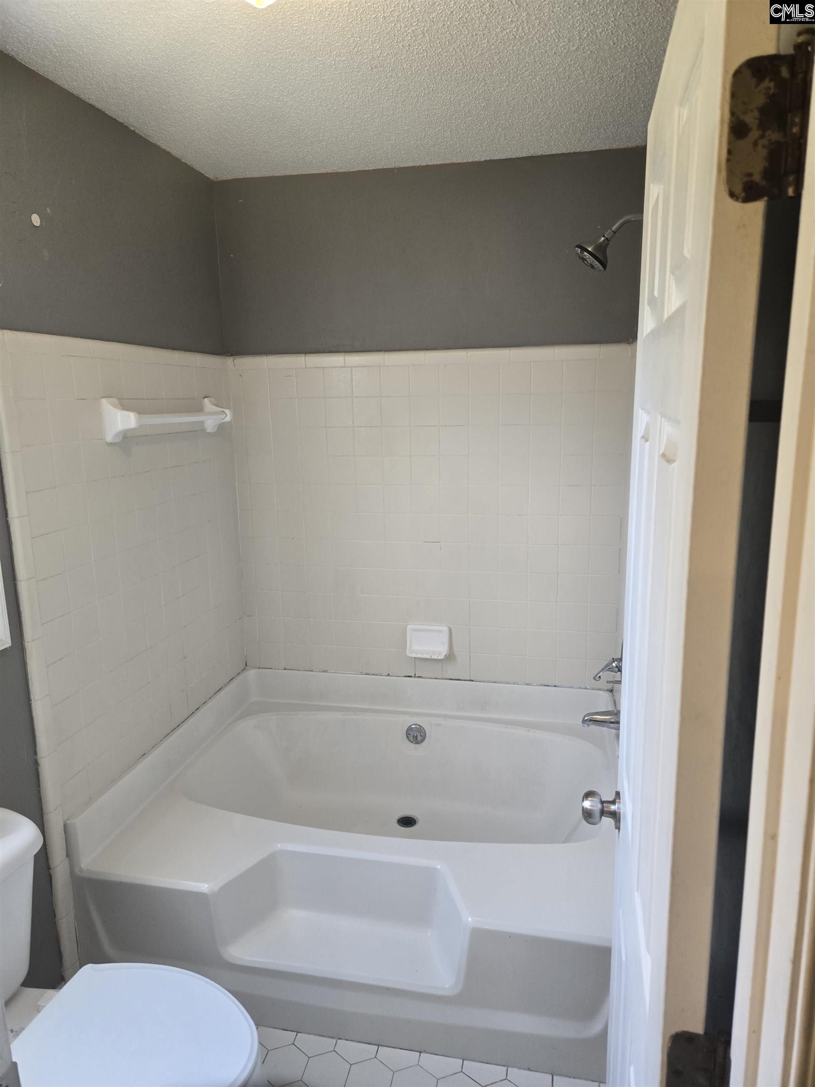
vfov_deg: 73.9
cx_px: 408
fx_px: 722
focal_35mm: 23
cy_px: 544
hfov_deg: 58.9
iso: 125
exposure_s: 1/120
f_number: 1.8
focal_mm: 5.4
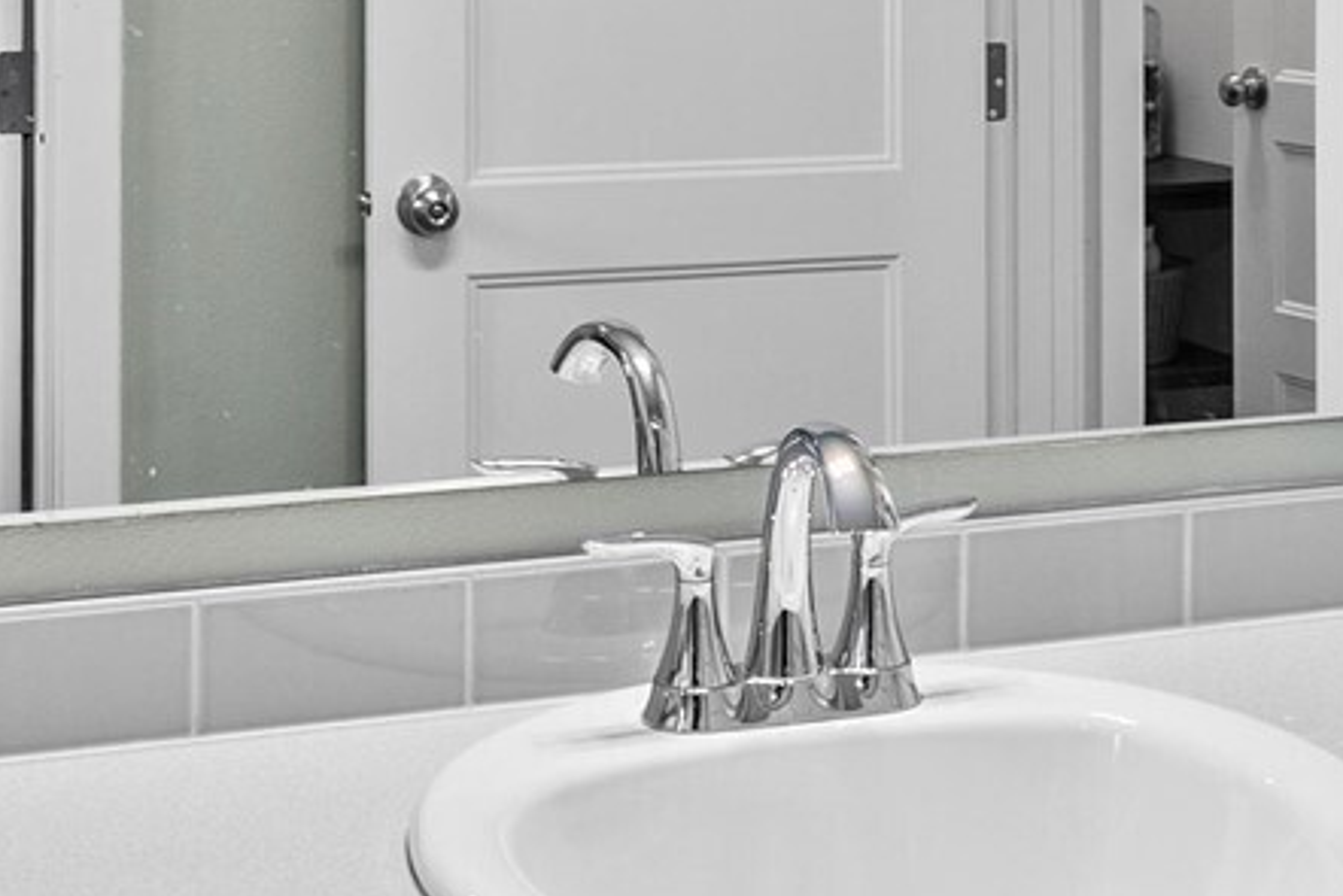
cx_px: 723
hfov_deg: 29.2
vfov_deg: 19.1
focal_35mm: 69
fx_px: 2575
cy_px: -46
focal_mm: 18
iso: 1000
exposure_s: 1/10
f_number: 7.1
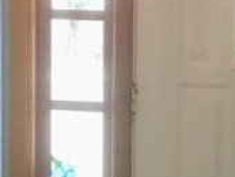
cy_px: 66
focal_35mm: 183
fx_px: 1243
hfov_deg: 10.8
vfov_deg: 8.1
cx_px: 165
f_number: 2.4
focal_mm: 3.3
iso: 80
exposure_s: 1/30
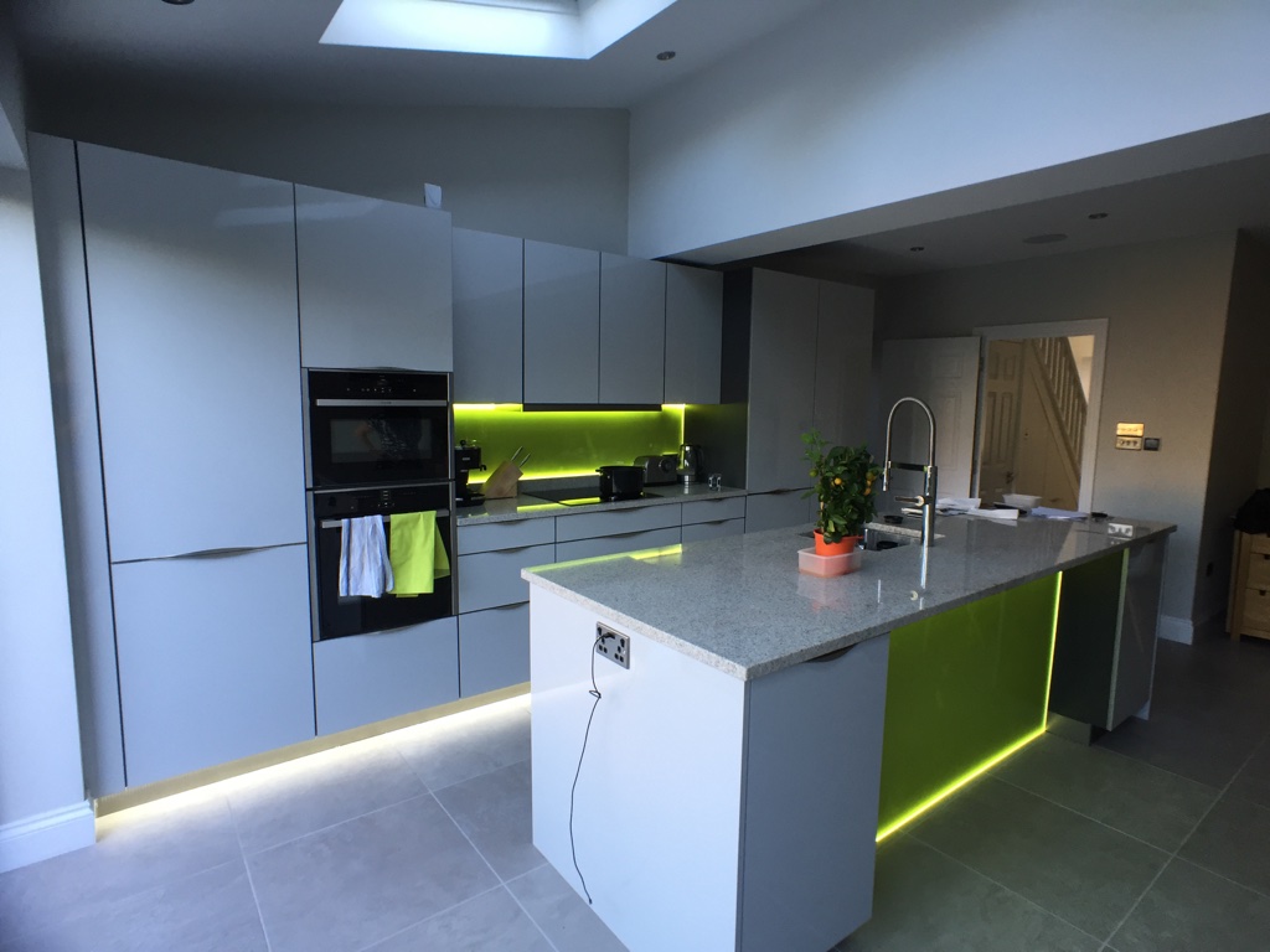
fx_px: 1064
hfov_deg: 61.7
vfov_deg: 48.2
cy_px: 476
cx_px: 635
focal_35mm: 29
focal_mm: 4.15
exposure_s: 1/33
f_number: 2.2
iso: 32
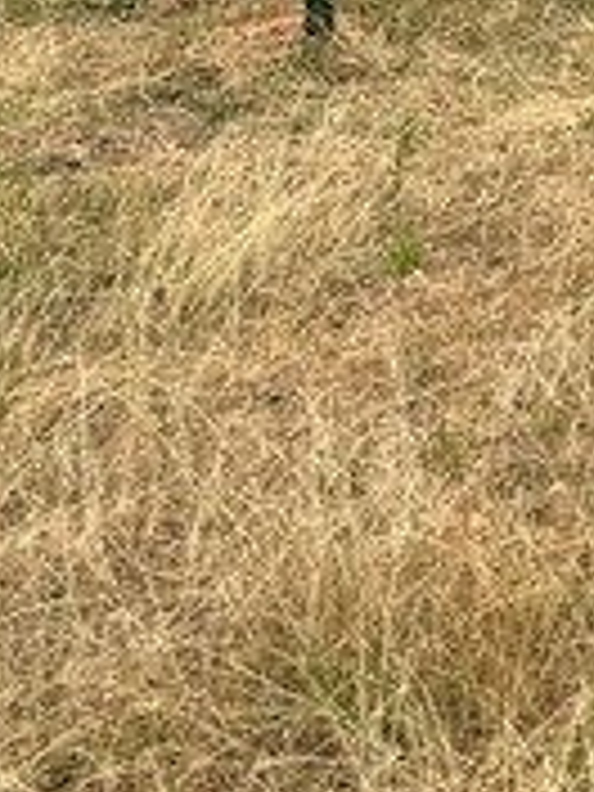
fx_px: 3203
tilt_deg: -12.0
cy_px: -382
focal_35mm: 140
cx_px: 958
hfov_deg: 10.2
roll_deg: -1.1
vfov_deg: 13.3
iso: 80
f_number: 1.78
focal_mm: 6.76
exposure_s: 1/2833
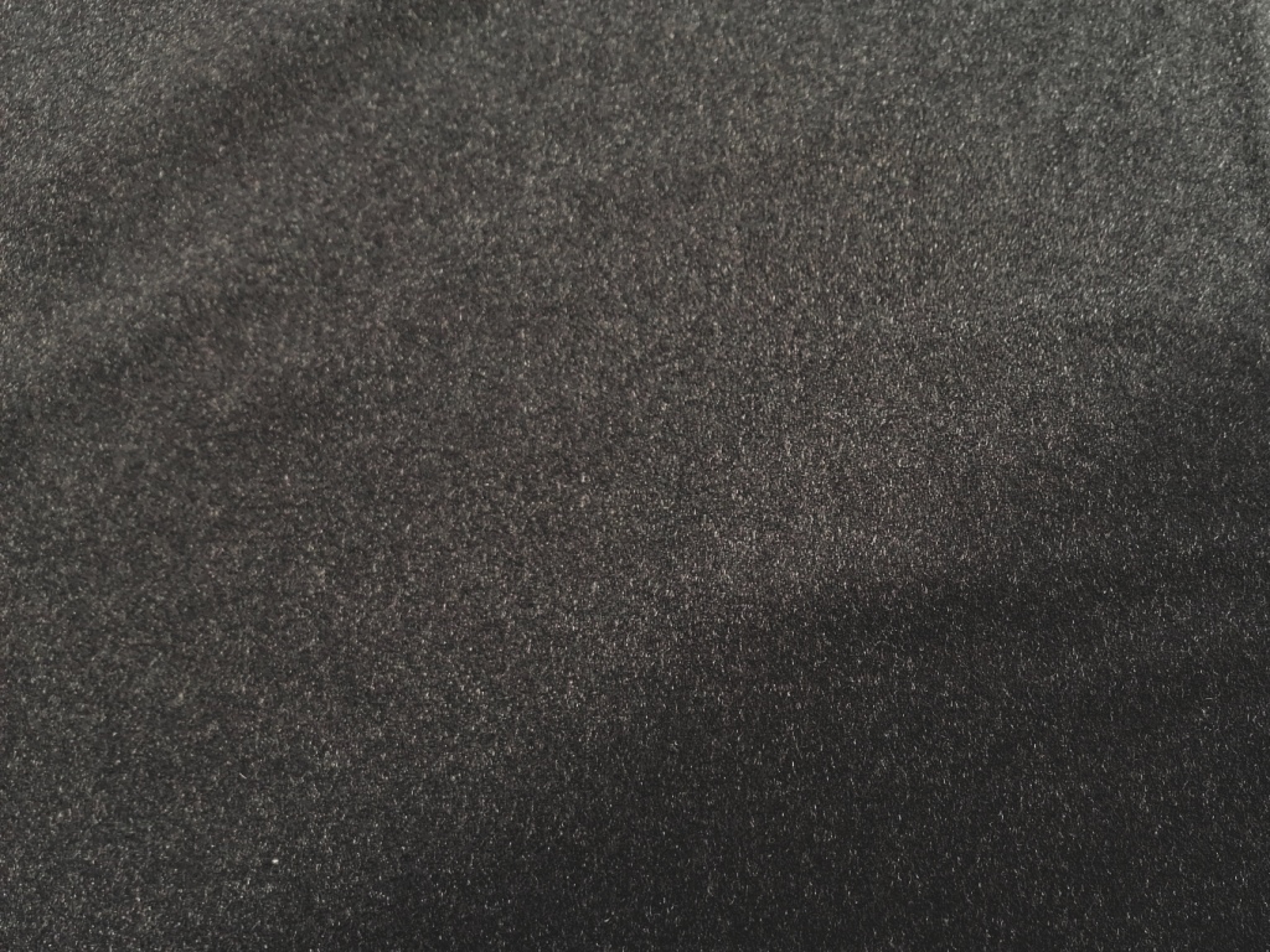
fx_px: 991
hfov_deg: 65.3
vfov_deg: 51.4
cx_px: 635
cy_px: 476
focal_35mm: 27
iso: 100
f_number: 1.8
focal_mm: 4.75
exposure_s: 1/100
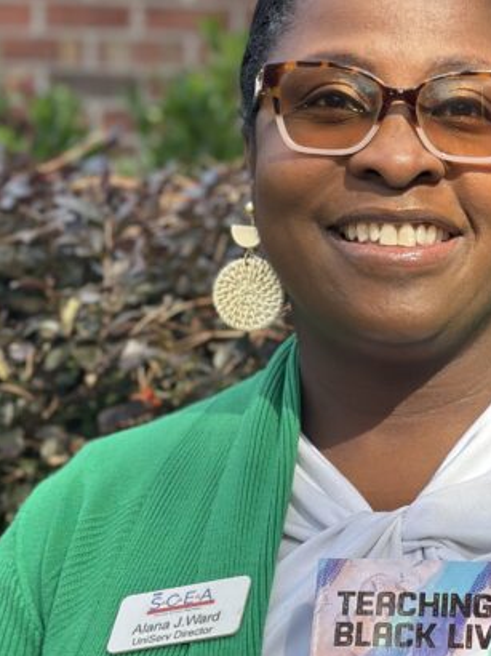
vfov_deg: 16.4
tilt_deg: -1.3
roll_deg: -1.2
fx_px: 2272
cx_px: 422
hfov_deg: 12.3
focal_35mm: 120
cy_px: 458
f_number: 1.78
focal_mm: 6.86
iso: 80
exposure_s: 1/1000
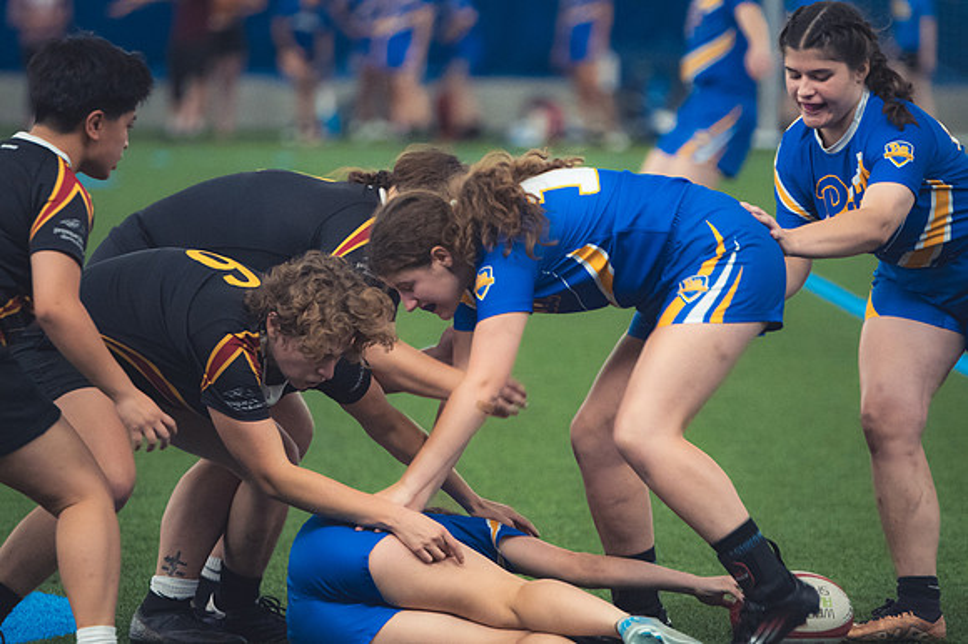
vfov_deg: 4.6
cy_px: 322
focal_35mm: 300
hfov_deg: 6.9
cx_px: 484
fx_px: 8062
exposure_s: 1/320
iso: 4000
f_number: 2.8
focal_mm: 200
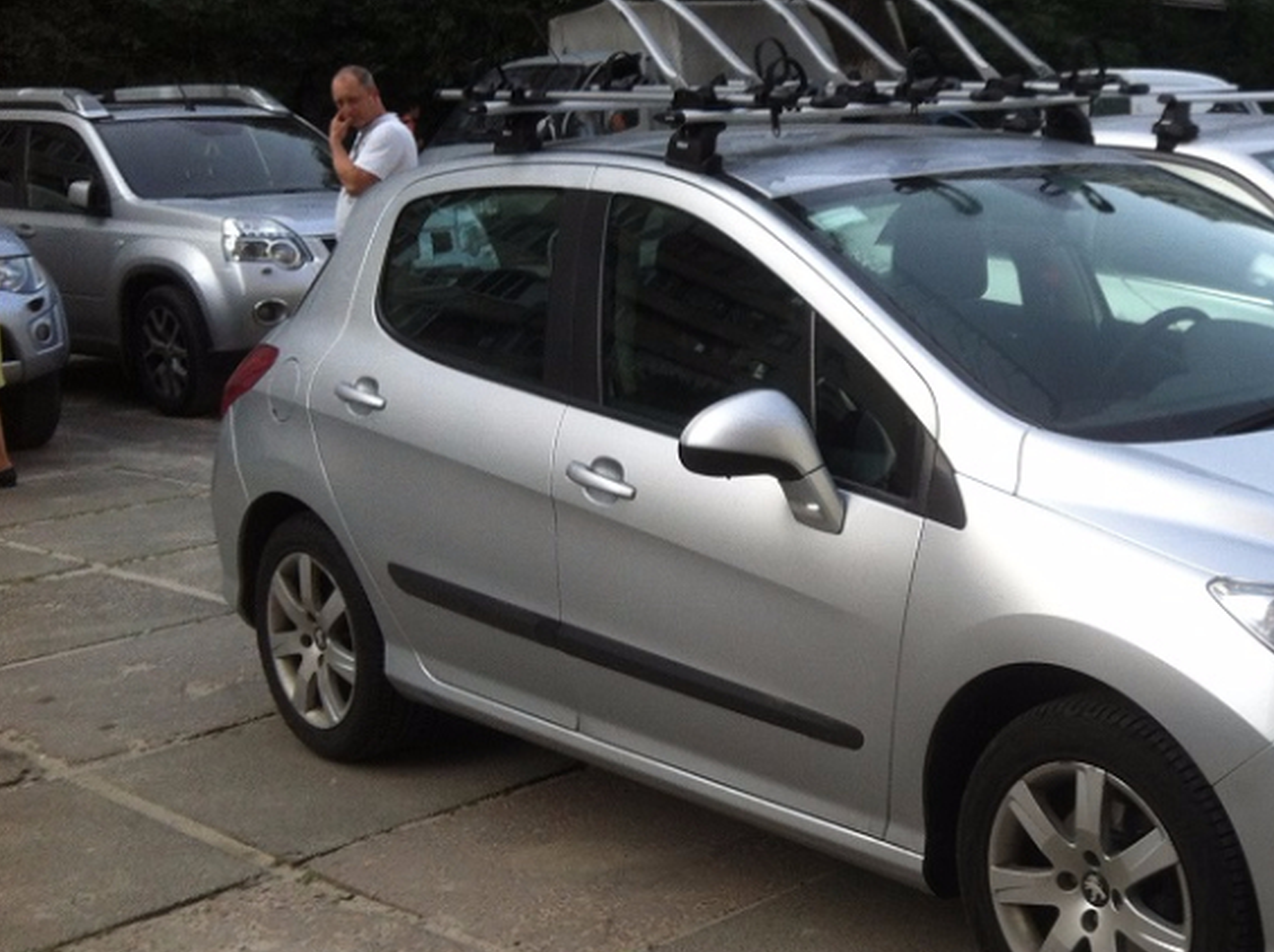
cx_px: 1073
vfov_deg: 23.6
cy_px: 540
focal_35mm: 62
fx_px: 2278
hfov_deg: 30.3
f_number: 2.8
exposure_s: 1/359
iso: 80
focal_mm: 3.85
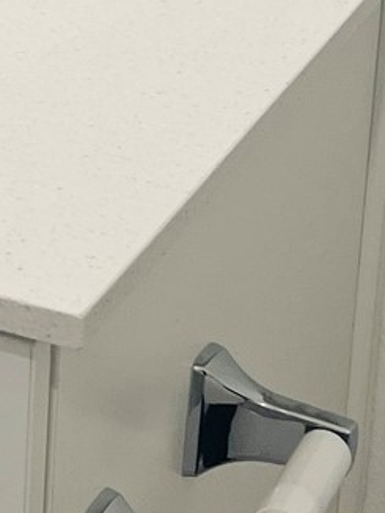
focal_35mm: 163
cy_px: -196
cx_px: -314
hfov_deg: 8.7
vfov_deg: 11.7
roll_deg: -0.4
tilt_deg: -15.8
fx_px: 2419
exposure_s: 1/120
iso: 64
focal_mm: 5.7
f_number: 1.5
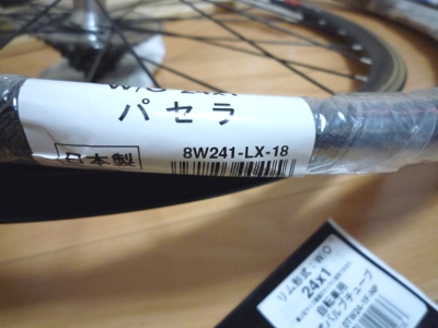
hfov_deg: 69.4
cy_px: 164
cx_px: 219
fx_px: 316
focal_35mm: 25
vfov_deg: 54.9
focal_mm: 4.4
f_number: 2.8
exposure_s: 1/13
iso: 400
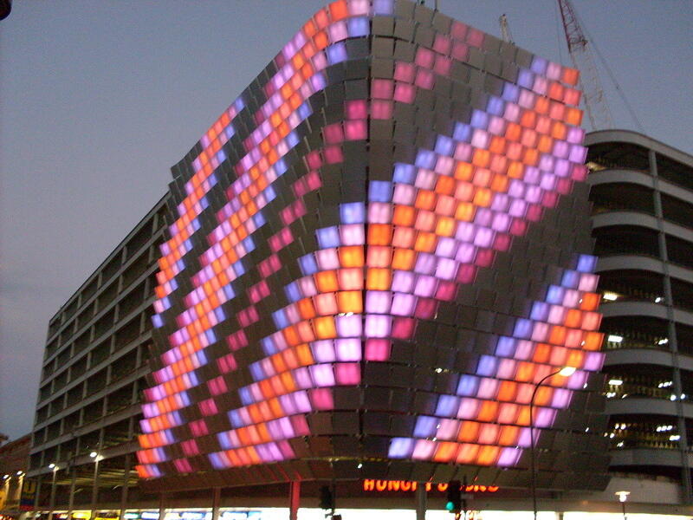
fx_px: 761
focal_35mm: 38
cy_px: 260
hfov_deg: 49.0
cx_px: 346
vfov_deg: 37.7
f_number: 2.8
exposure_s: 1/20
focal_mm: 6.3
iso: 200
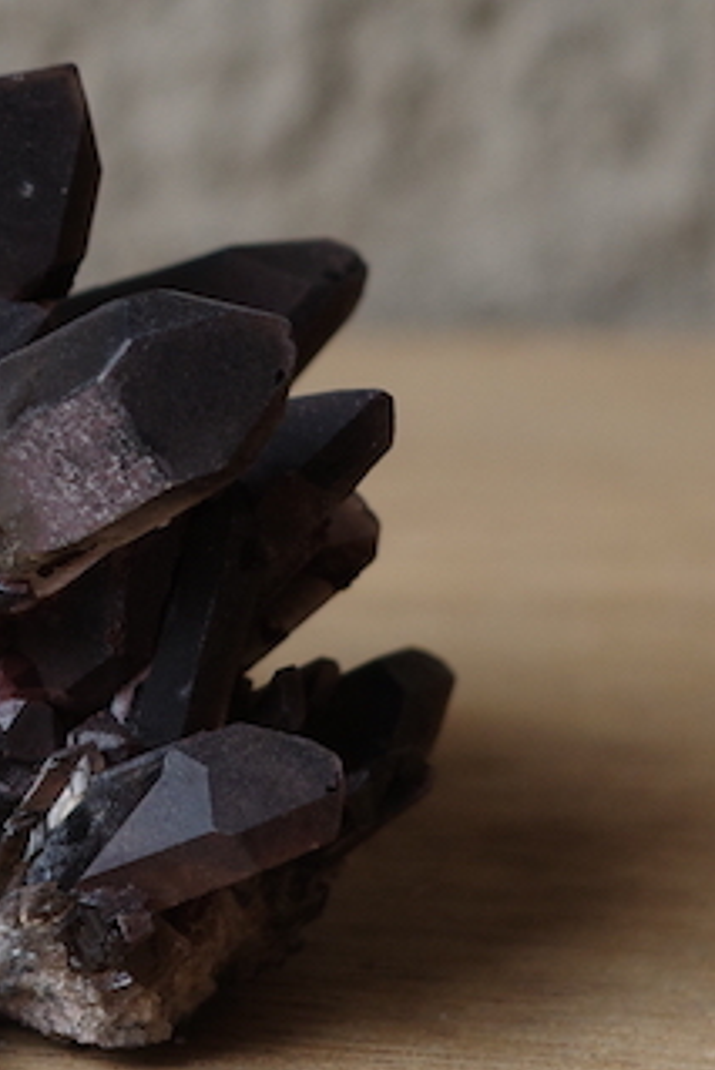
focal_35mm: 188
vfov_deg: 10.9
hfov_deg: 7.3
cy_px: 245
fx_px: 5594
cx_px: -138
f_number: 3.2
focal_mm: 26
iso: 200
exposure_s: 1/160
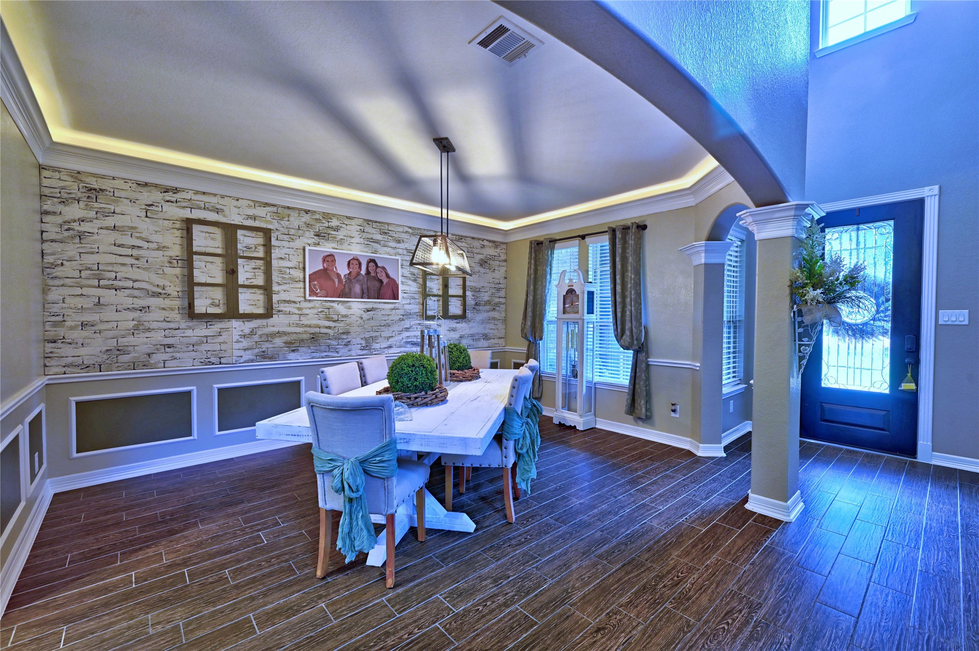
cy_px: 326
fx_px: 421
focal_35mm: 16
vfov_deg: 75.4
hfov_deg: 98.6
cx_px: 490
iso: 400
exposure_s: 1/2.5
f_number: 8
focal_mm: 15.5
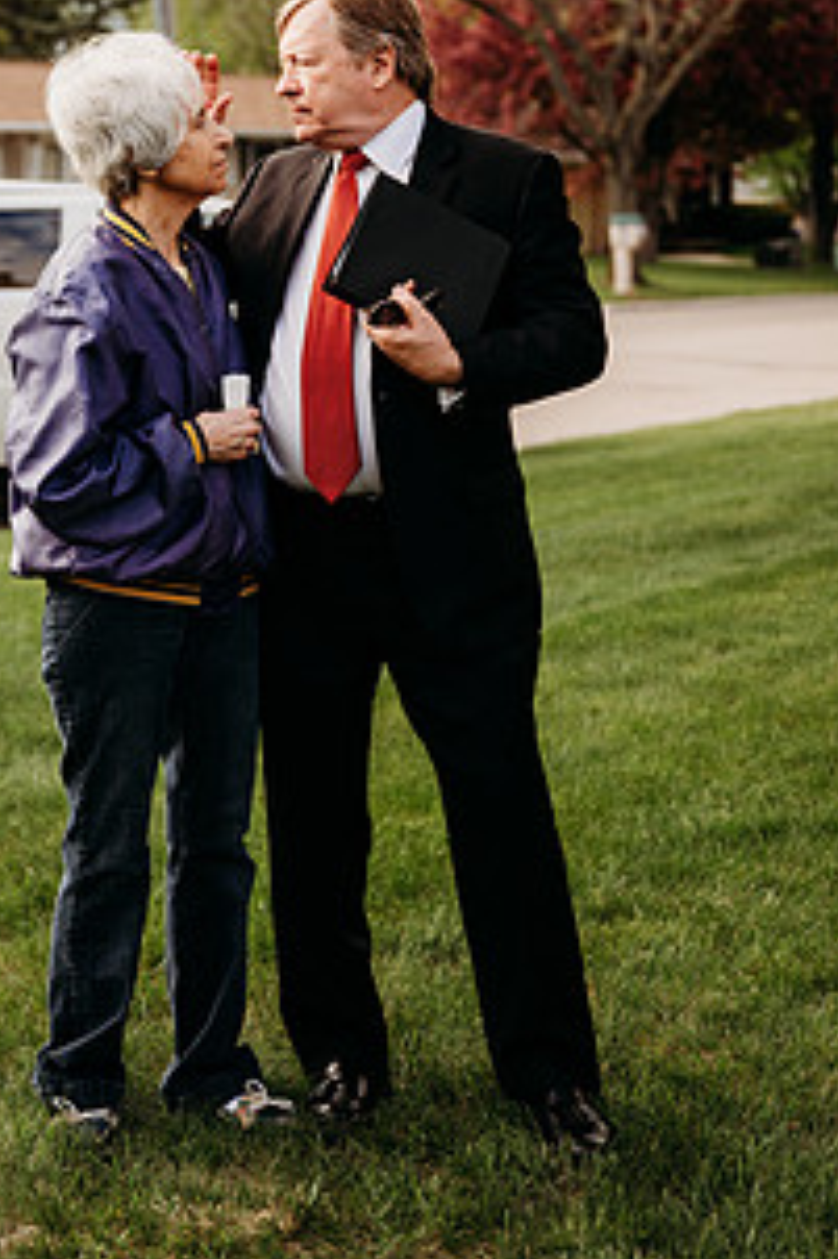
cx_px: 225
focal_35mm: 70
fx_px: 2447
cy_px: 434
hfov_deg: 19.3
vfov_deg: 28.7
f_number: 2.8
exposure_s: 1/1600
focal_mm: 47
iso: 200
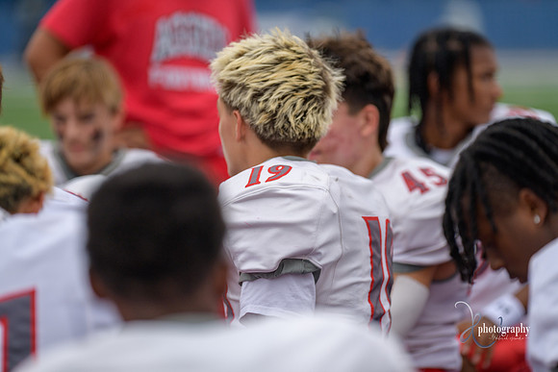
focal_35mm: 240
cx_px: 279
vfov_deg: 5.7
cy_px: 186
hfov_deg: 8.6
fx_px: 3721
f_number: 2.8
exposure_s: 1/500
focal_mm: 240
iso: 80
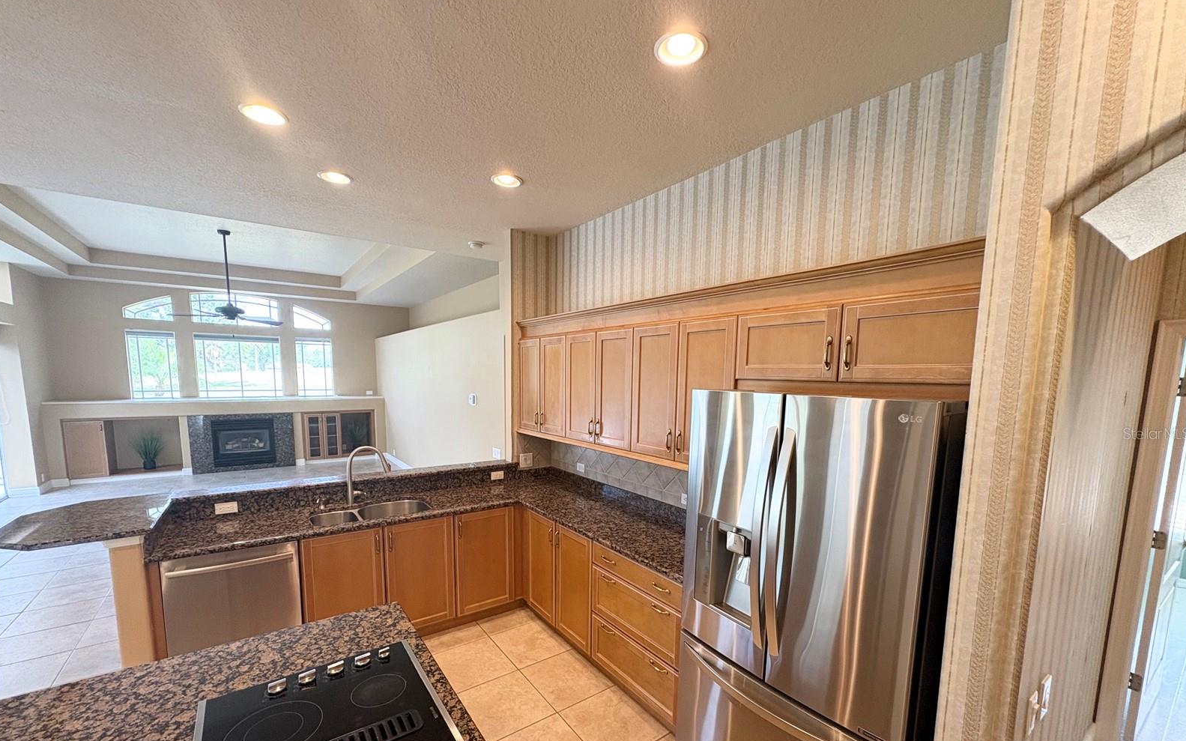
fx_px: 485
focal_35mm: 15
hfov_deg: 101.5
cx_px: 594
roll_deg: -0.8
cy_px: 433
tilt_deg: -5.9
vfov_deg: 74.2
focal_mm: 2.22
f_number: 2.2
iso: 200
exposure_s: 1/60
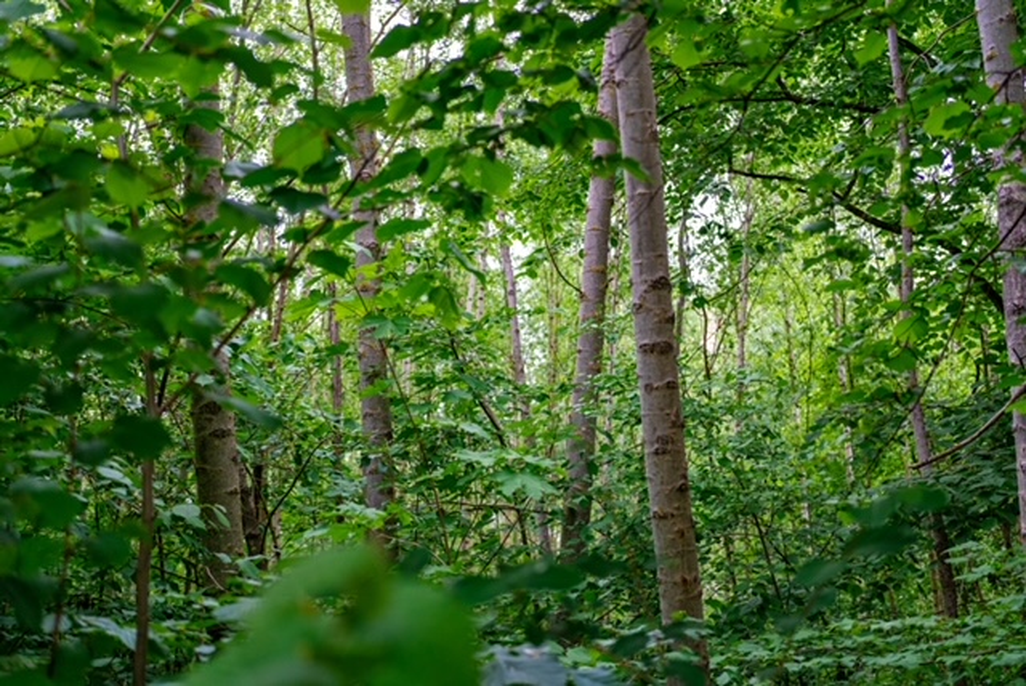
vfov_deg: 33.5
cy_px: 343
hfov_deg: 48.4
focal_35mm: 40
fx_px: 1141
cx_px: 513
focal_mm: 40
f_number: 2.8
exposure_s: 1/160
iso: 1600
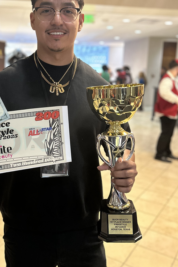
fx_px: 274
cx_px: 53
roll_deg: -0.4
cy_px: 129
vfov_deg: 51.9
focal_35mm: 37
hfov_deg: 35.4
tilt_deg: -11.7
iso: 640
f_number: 1.78
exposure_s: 1/60
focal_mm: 6.86
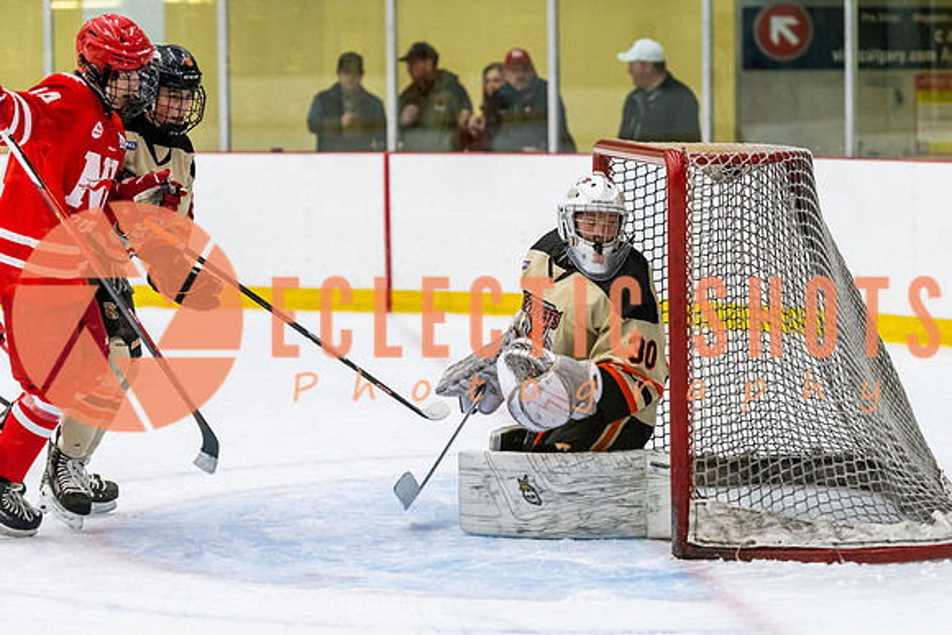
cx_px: 563
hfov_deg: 14.6
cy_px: 337
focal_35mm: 140
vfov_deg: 9.8
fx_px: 3714
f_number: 2.8
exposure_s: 1/640
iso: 3200
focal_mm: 116
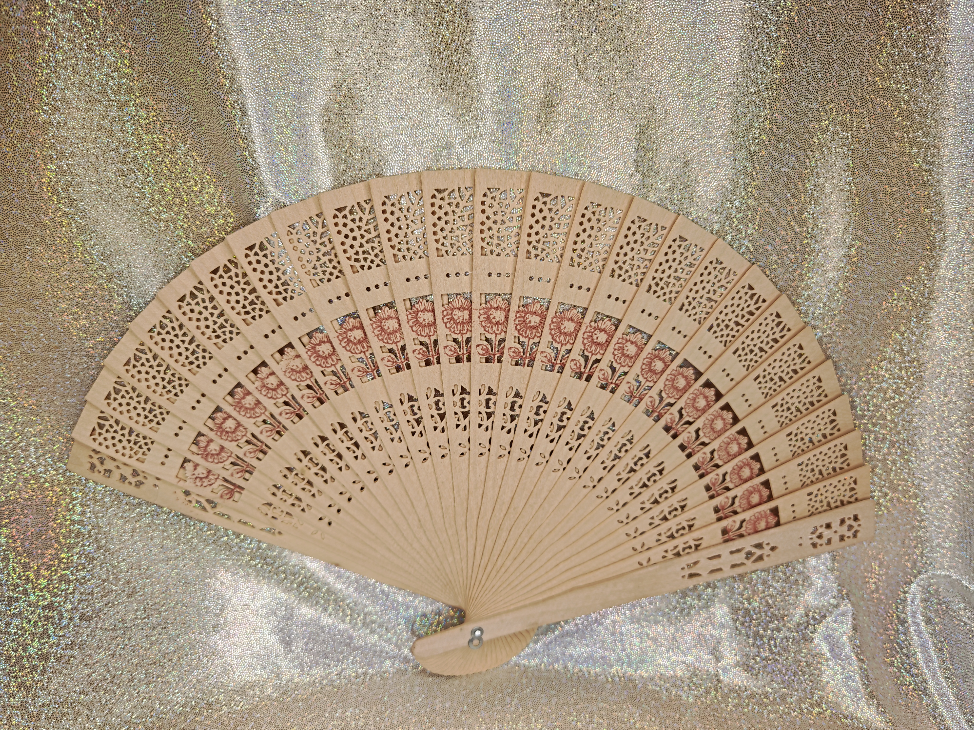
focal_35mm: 24
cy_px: 365
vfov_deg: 56.8
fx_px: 675
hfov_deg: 71.6
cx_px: 487
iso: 50
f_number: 1.9
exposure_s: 1/50
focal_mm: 6.67
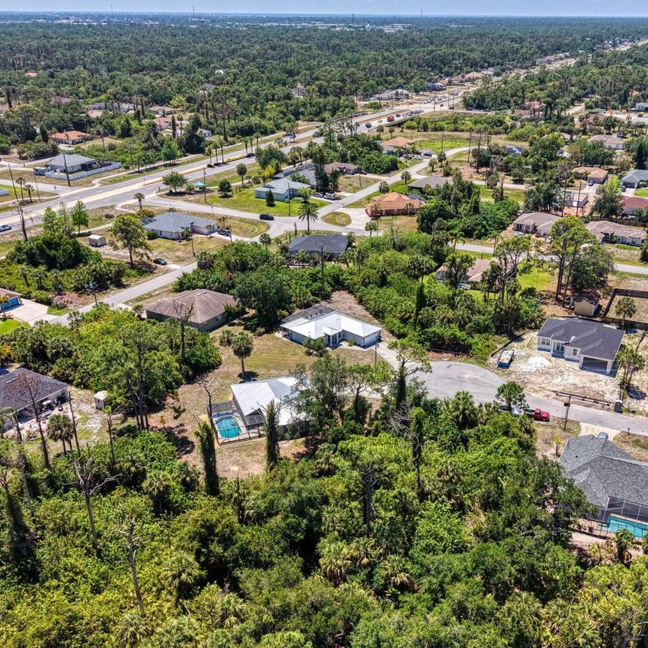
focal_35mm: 35
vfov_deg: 47.1
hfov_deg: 47.1
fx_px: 741
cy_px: 375
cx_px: 367
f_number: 1.8
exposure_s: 1/400
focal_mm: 8.7
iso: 100
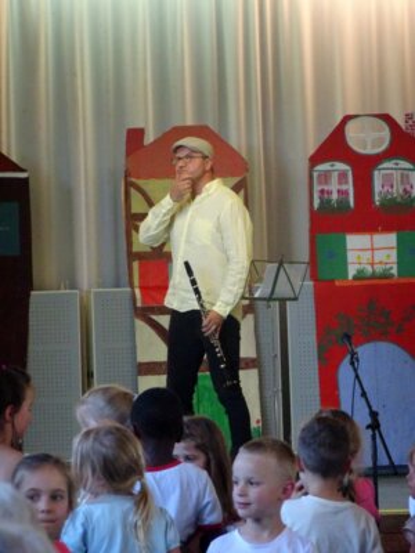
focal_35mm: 344
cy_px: 276
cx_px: 208
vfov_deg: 5.8
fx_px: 5499
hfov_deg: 4.3
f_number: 6.3
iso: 1600
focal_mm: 58.82
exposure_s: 1/80
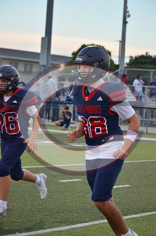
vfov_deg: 17.5
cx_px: 78
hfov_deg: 11.7
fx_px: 764
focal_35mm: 117
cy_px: 118
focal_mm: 78
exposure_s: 1/500
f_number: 4.5
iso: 1400
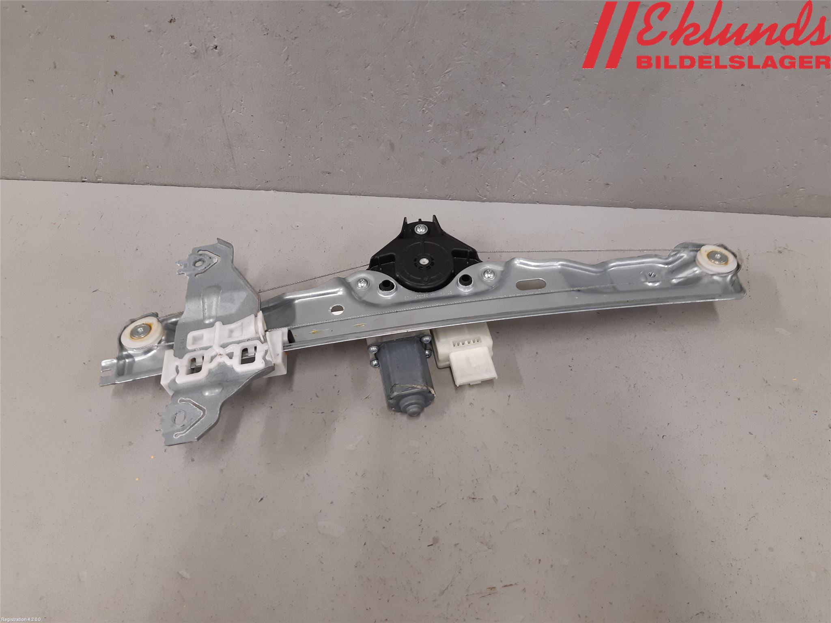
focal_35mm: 26
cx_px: 416
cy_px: 312
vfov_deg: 53.1
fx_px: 624
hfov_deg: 67.3
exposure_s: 1/50
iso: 125
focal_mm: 3.93
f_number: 1.7
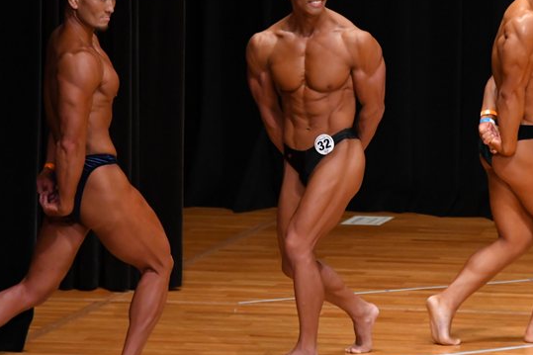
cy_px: 145
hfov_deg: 5.0
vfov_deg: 3.4
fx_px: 6068
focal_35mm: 410
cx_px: 325
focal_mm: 190
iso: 4000
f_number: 5.6
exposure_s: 1/400
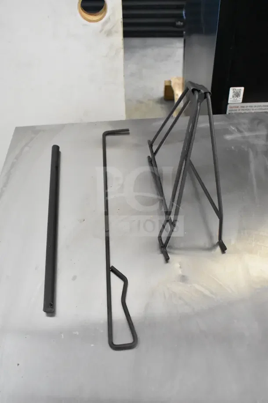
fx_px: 368
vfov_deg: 57.2
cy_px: 202
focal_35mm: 33
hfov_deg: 40.0
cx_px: 134
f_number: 5
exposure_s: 1/100
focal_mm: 22
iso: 6400
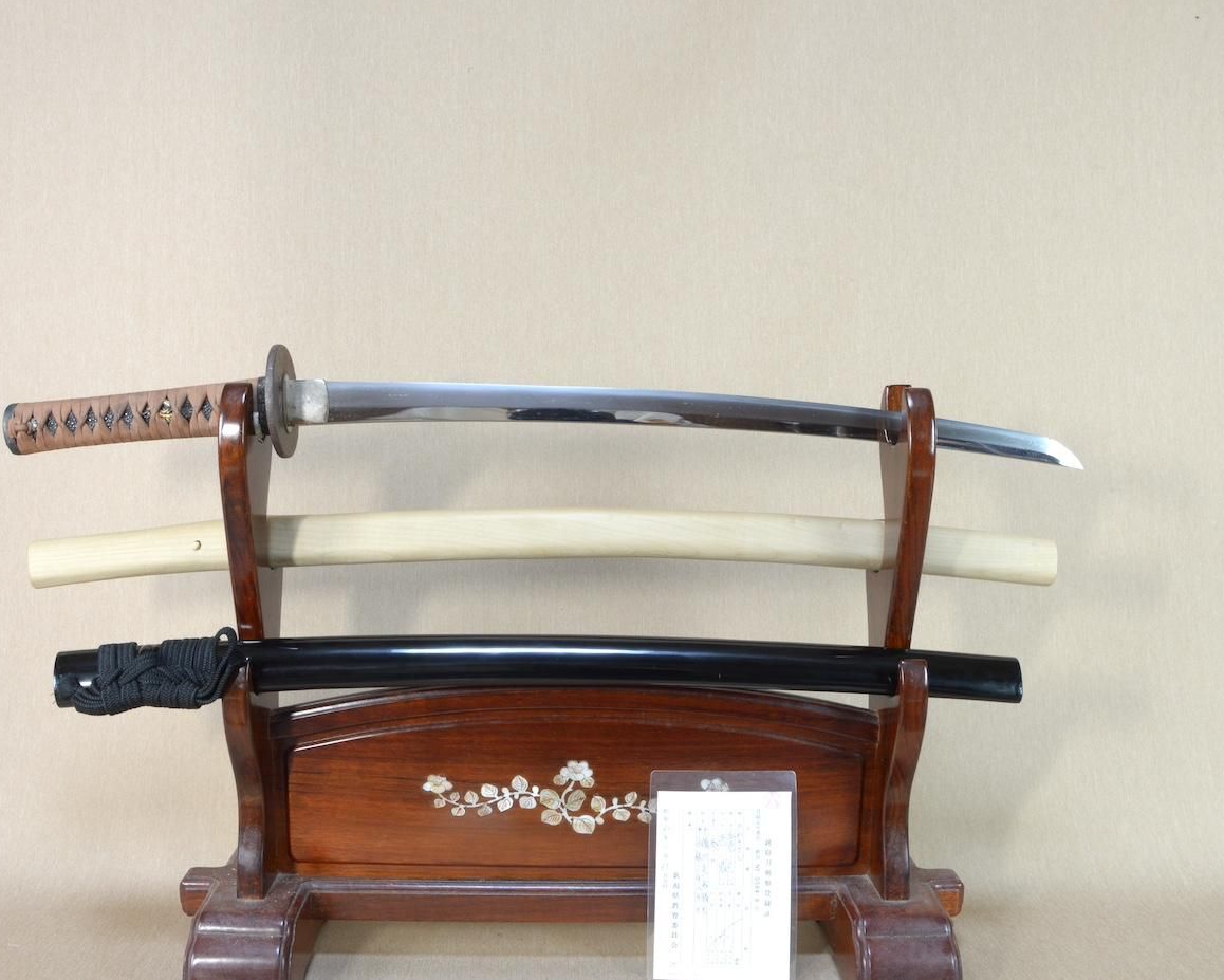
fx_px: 1232
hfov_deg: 52.8
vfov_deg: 43.4
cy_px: 489
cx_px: 579
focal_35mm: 34
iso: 400
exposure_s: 1/2
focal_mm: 20
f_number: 11
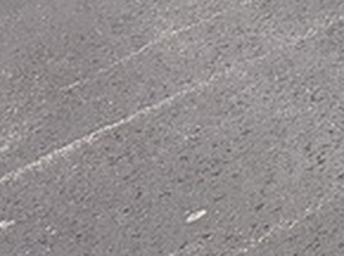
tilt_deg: -7.6
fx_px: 1685
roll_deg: +17.3
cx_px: 1101
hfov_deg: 9.0
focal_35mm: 170
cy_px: -386
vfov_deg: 8.0
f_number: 1.78
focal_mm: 6.76
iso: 100
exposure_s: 1/2445
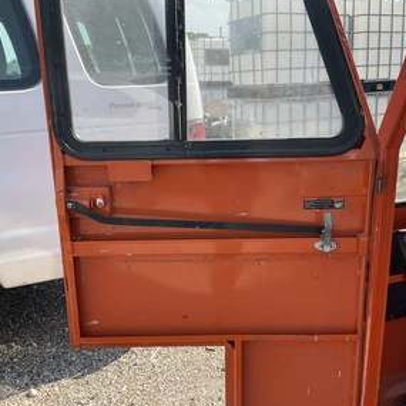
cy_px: 205
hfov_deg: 46.0
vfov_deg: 46.0
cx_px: 217
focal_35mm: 36
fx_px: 478
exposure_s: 1/781
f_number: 1.8
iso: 25
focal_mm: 3
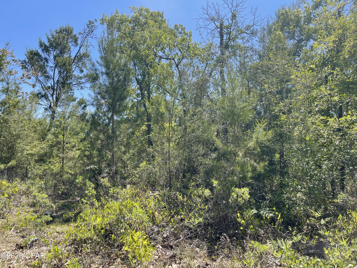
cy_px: 134
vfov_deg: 54.9
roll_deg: +0.8
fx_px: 258
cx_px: 178
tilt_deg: +4.5
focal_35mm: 25
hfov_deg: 69.4
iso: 32
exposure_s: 1/1642
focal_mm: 5.1
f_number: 1.6
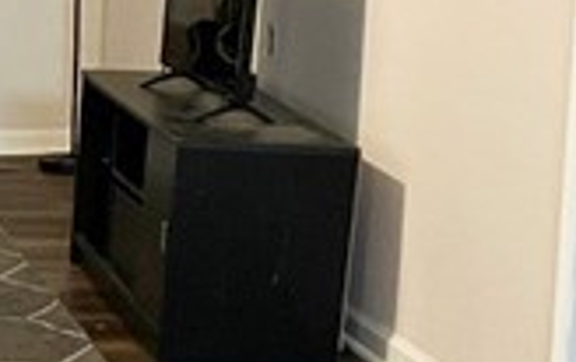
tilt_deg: -10.8
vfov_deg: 7.7
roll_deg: -0.2
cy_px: 243
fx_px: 2704
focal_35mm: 172
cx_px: -376
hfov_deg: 11.5
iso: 500
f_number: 1.6
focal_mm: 4.2
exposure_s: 1/30
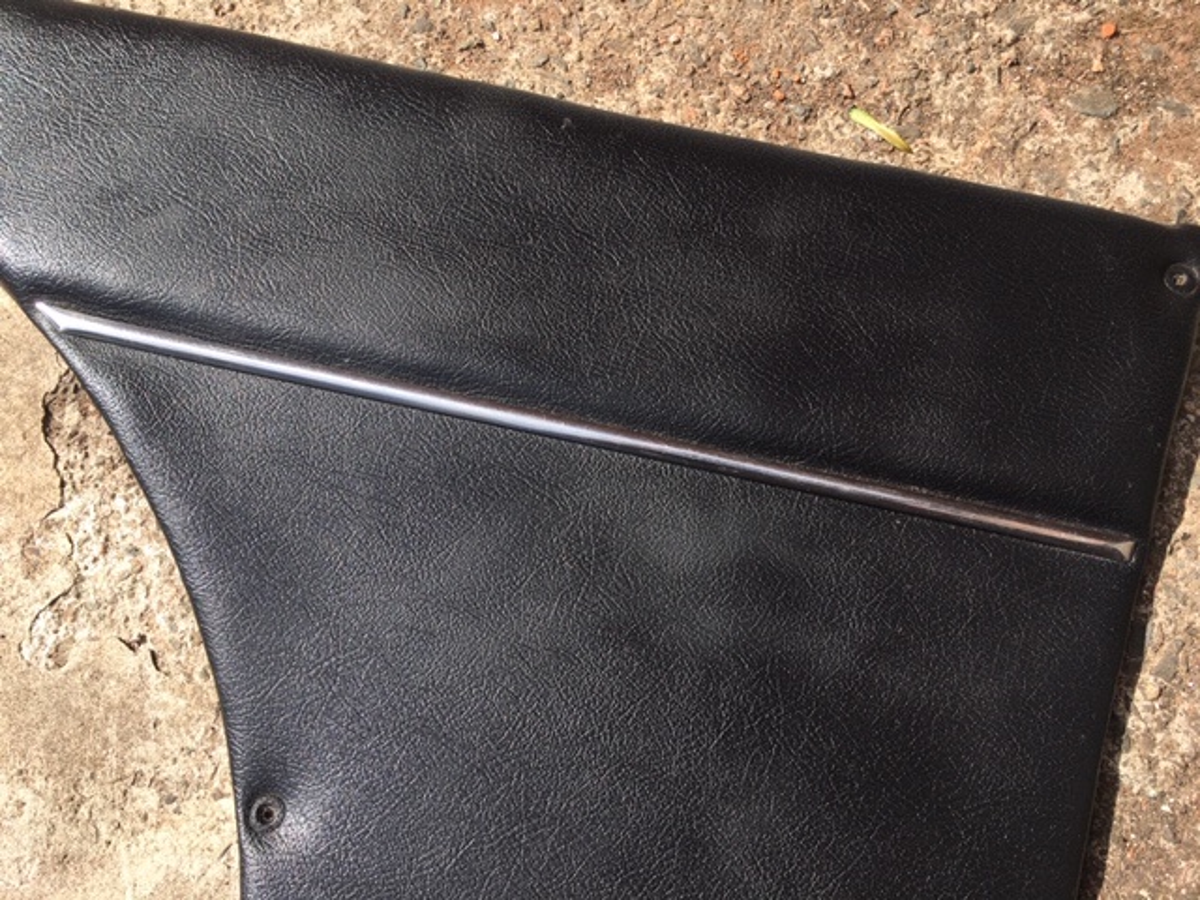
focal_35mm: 29
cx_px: 600
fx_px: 1005
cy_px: 450
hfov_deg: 61.7
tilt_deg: -76.5
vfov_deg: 48.2
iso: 25
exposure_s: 1/651
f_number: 2.2
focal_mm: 4.15
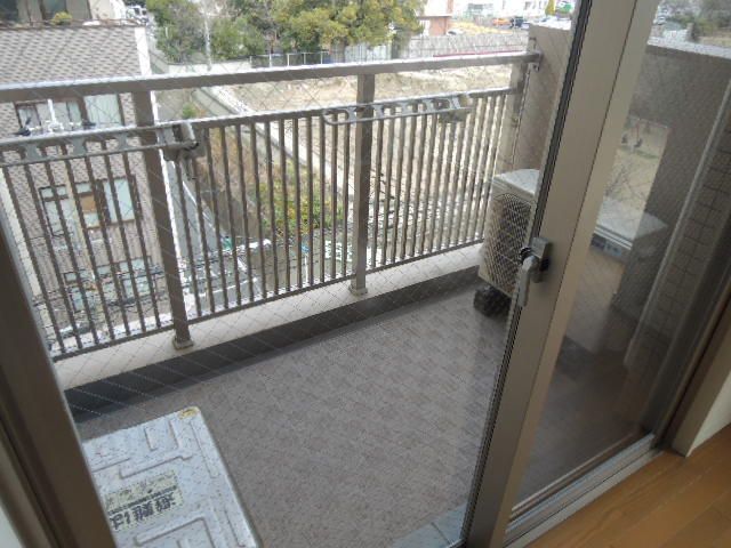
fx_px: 507
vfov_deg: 56.8
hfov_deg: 71.6
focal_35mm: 24
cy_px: 274
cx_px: 366
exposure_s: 1/160
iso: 100
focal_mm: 4.3
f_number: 2.8
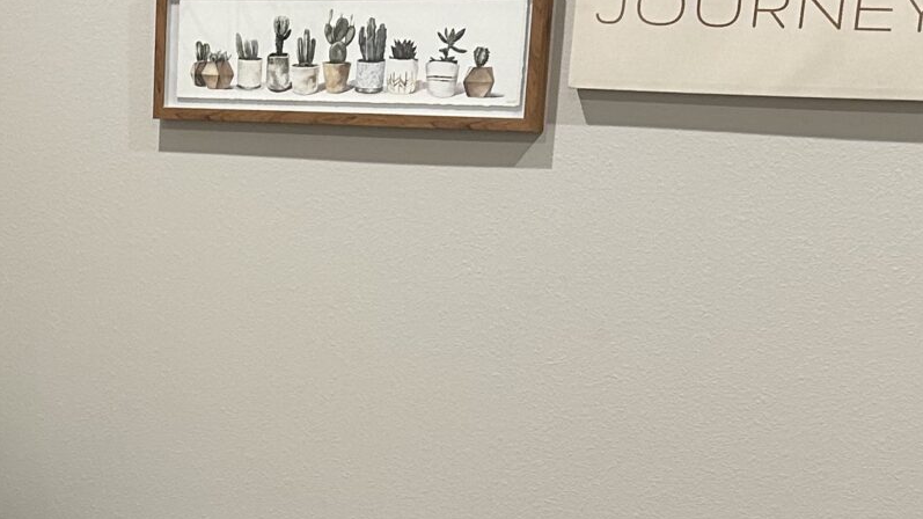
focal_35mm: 91
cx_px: 72
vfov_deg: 13.0
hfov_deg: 22.8
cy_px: 616
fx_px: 2227
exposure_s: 1/60
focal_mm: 5.7
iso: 125
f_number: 1.5
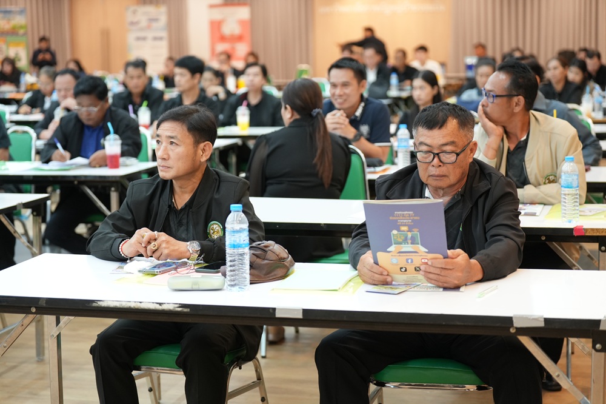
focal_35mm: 70
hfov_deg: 28.9
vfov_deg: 19.4
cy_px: 202
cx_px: 303
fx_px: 1178
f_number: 2.8
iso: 2000
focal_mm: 70
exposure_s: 1/160
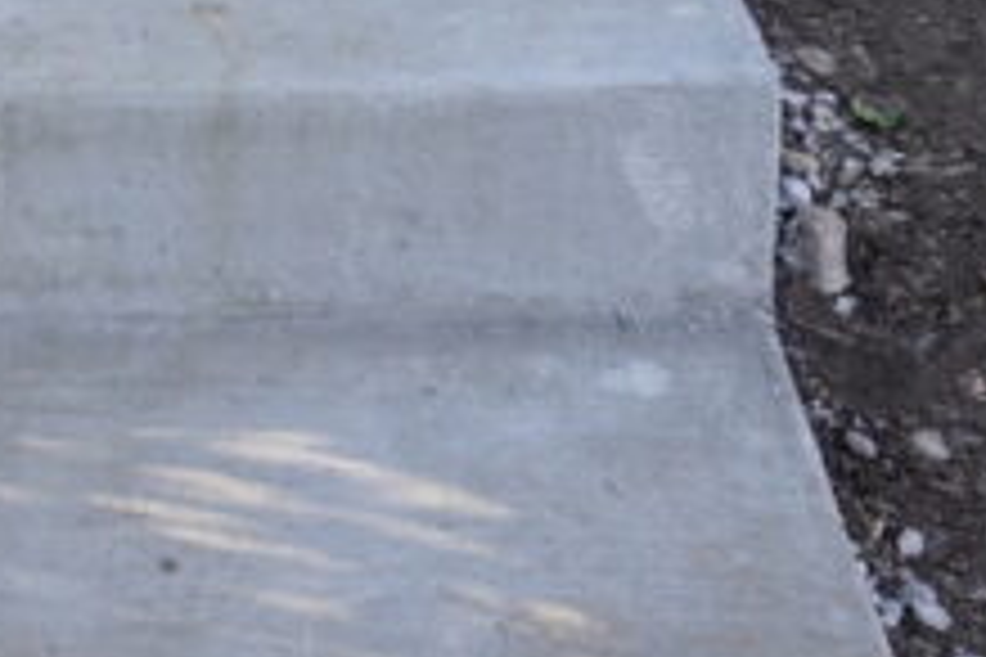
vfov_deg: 11.8
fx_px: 3067
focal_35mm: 112
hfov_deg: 17.5
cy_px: -290
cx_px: -176
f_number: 4
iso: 250
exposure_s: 1/160
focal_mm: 16
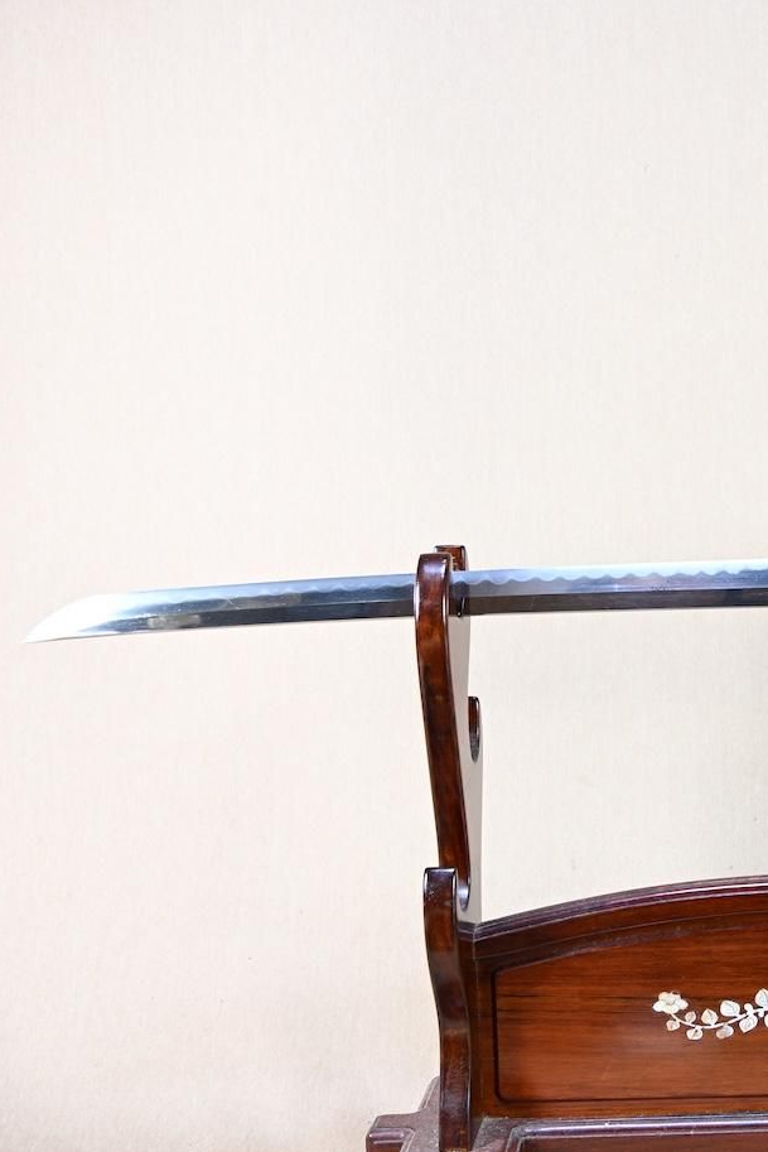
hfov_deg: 26.8
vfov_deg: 41.8
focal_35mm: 47
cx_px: 788
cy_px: 566
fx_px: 1508
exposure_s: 1/3
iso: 100
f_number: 3.5
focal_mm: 20.5
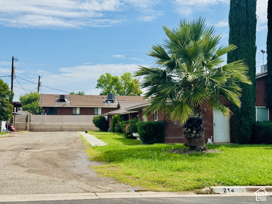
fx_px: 377
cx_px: 136
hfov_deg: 39.7
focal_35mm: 48
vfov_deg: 30.3
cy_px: 102
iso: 64
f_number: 1.78
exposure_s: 1/7092
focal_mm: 6.76
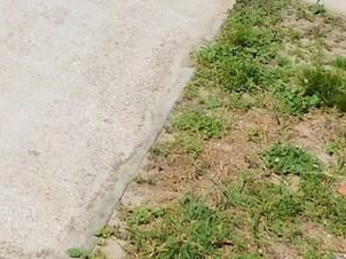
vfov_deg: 10.9
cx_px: 14
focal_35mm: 122
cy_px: -283
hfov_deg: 15.9
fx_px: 1218
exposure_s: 1/800
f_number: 6
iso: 125
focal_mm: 4
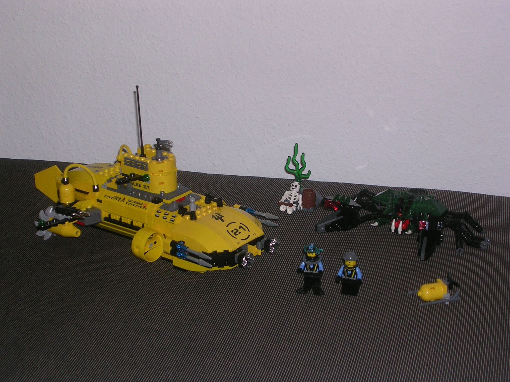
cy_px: 191
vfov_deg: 18.2
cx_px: 255
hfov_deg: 24.1
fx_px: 1193
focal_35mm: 81
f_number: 4
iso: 50
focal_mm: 12.3
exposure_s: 1/60.1
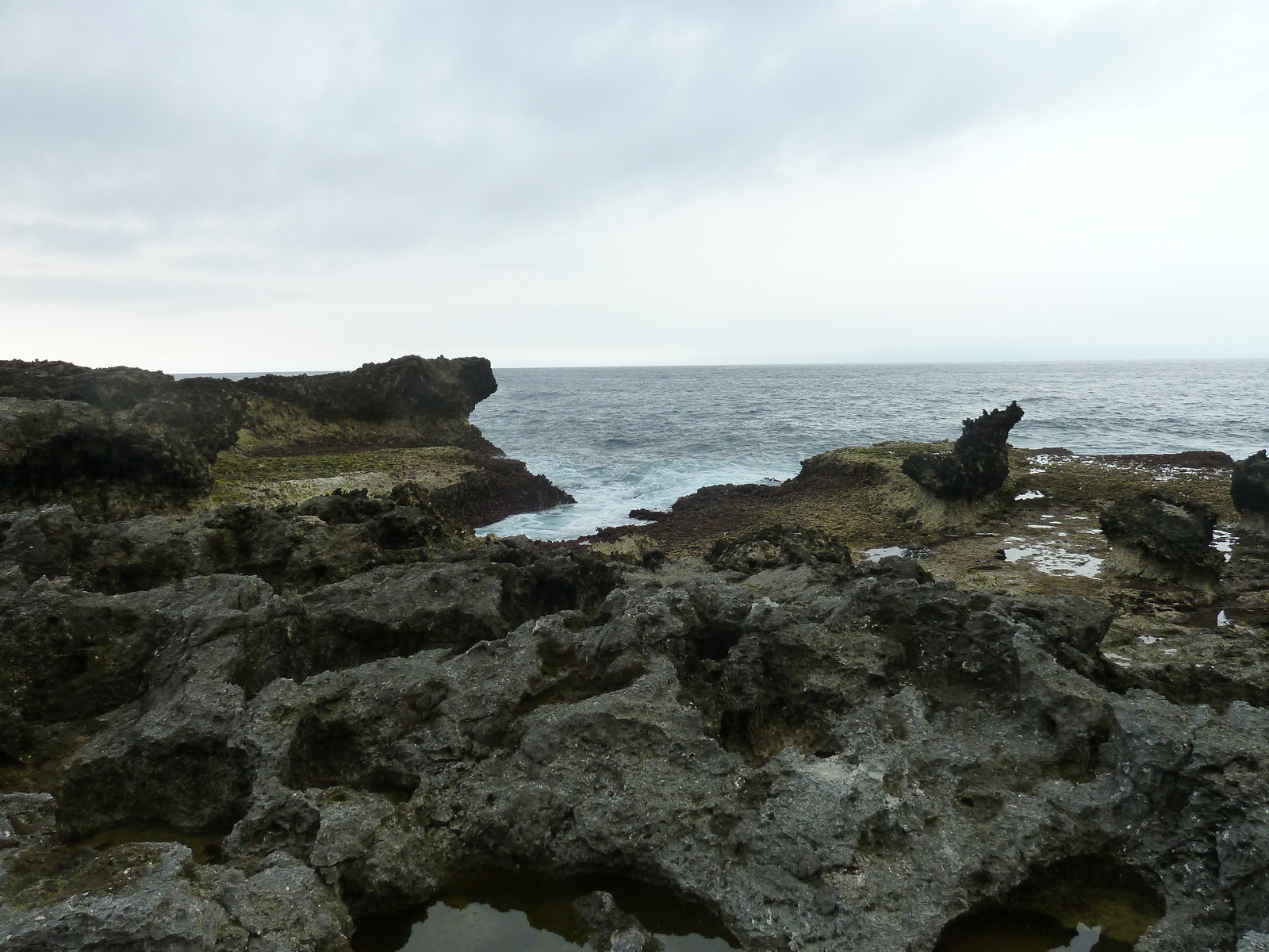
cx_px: 634
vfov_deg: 54.9
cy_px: 476
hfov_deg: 69.4
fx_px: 916
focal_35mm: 25
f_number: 3.5
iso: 125
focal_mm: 4.1
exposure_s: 1/100
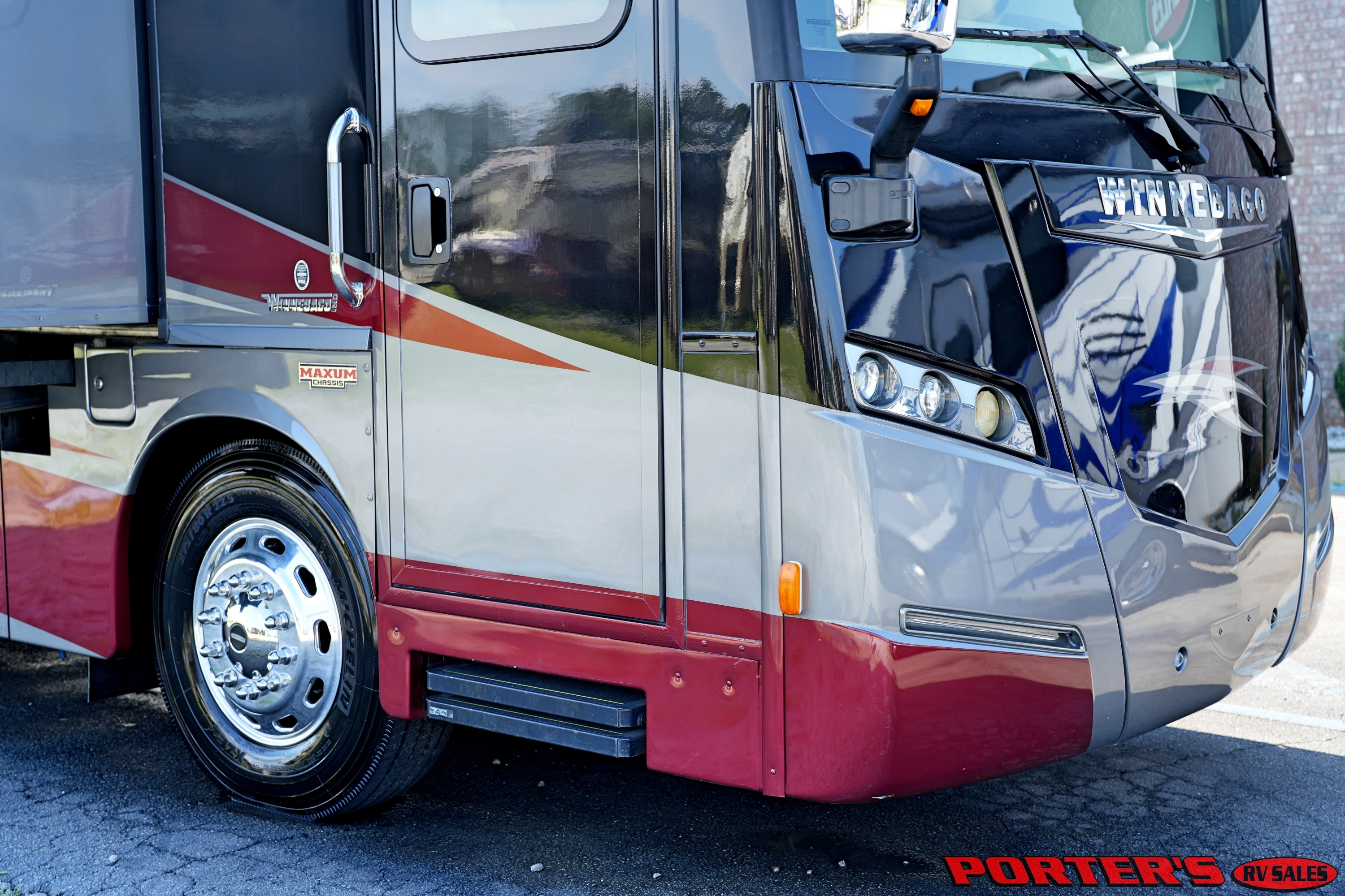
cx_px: 672
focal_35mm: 50
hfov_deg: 39.6
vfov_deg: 27.0
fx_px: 1868
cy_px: 448
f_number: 4
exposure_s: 1/100
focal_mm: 50
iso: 100
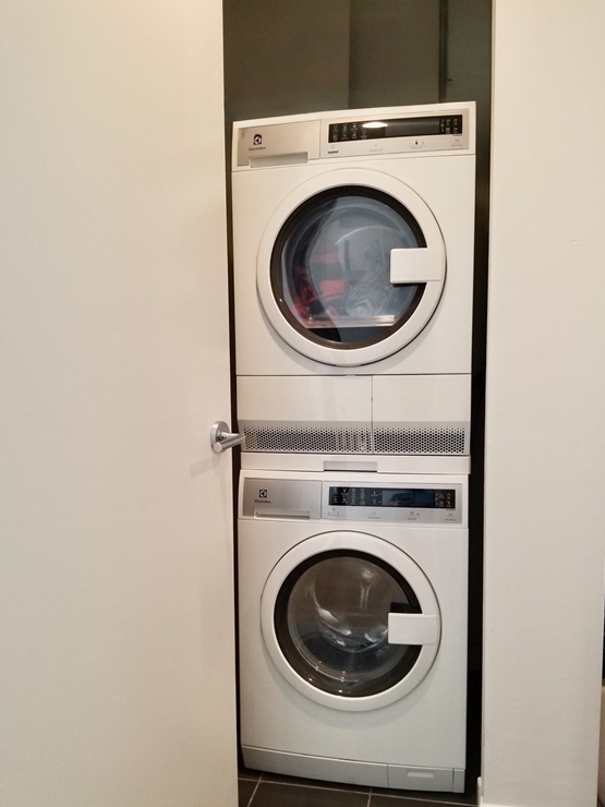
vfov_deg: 65.3
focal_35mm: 27
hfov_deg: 51.3
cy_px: 417
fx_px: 629
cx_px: 310
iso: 160
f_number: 1.7
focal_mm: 4.3
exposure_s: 1/60
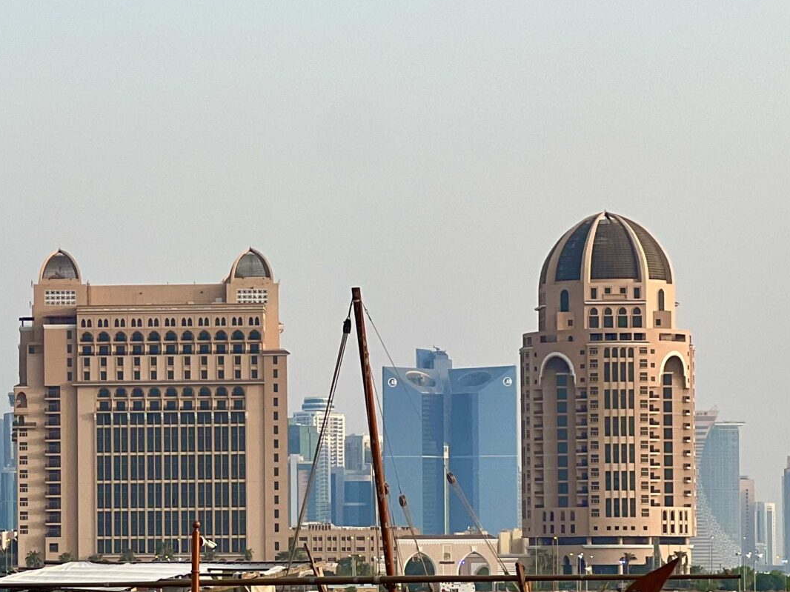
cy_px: 463
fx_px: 4221
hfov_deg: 10.6
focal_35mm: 185
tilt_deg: +2.5
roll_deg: +0.2
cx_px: -69
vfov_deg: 8.0
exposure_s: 1/316
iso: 32
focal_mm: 9
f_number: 2.8
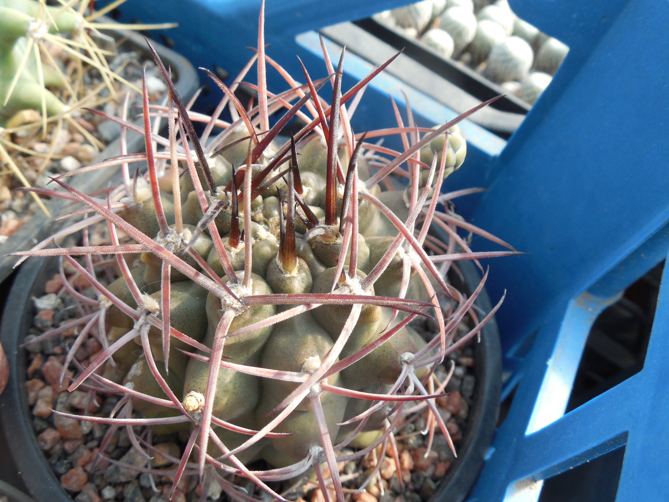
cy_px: 251
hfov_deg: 58.4
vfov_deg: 45.4
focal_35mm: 31
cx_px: 334
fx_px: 599
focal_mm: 5.6
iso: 125
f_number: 3.6
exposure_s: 1/125
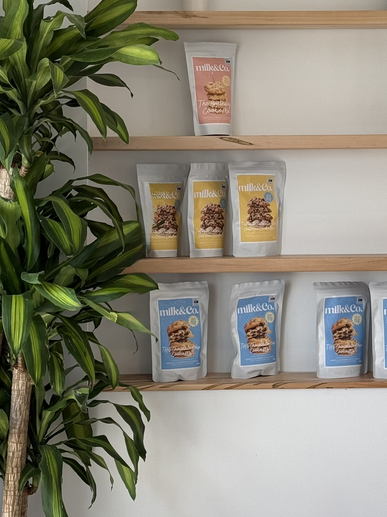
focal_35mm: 85
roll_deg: +0.0
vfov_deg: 22.9
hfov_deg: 17.4
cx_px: 208
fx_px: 1268
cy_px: 171
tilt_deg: -0.3
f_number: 1.78
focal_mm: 6.76
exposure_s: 1/379
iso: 80
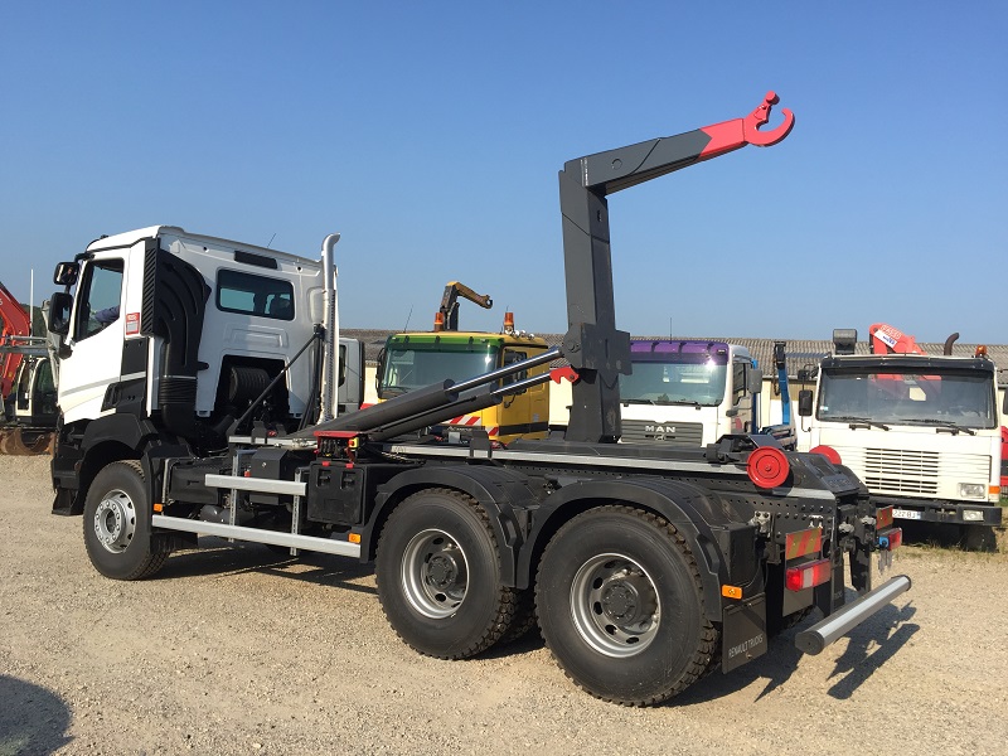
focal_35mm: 29
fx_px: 844
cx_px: 504
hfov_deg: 61.7
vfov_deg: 48.2
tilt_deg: +3.1
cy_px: 378
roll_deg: -3.7
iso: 32
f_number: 2.2
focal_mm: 4.15
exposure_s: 1/1412
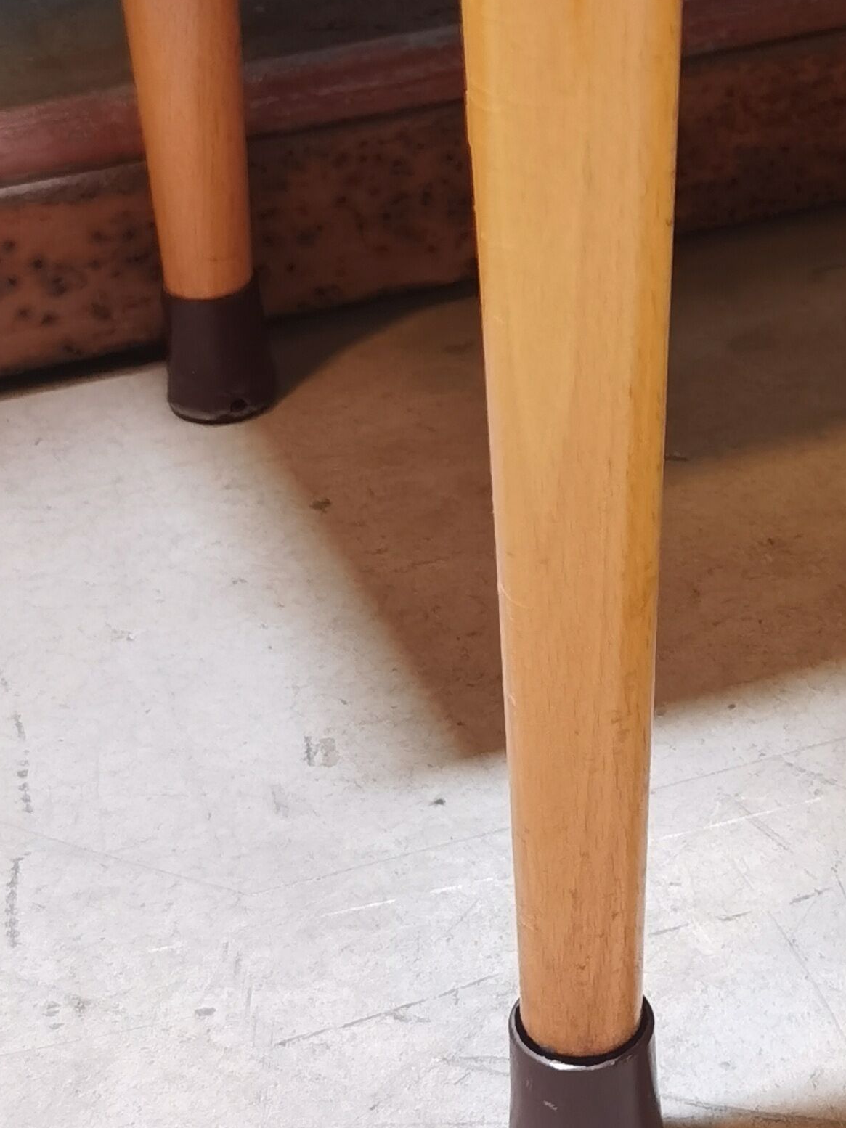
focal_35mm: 87
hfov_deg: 16.9
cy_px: 351
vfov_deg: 22.4
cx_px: 645
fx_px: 2836
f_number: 1.9
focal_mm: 6.71
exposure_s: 1/33.3
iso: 320
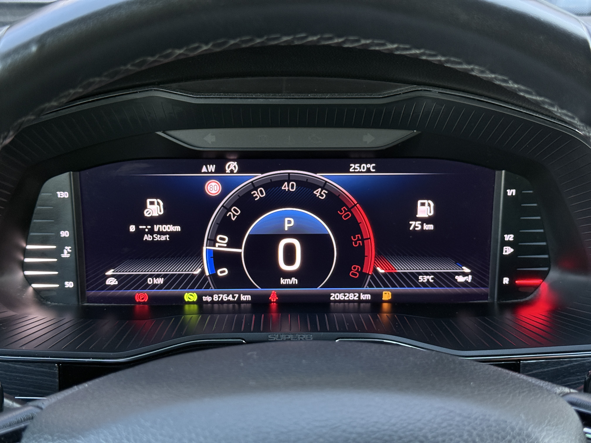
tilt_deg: -18.7
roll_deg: -0.3
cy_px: 222
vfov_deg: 30.3
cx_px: 296
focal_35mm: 48
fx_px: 820
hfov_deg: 39.7
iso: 250
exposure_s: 1/56
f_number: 1.78
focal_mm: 6.76
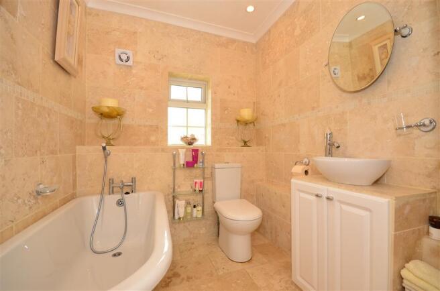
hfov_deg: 100.5
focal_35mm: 15
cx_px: 220
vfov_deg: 77.0
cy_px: 146
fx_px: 183
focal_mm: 10
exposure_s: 1/20
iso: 400
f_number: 8
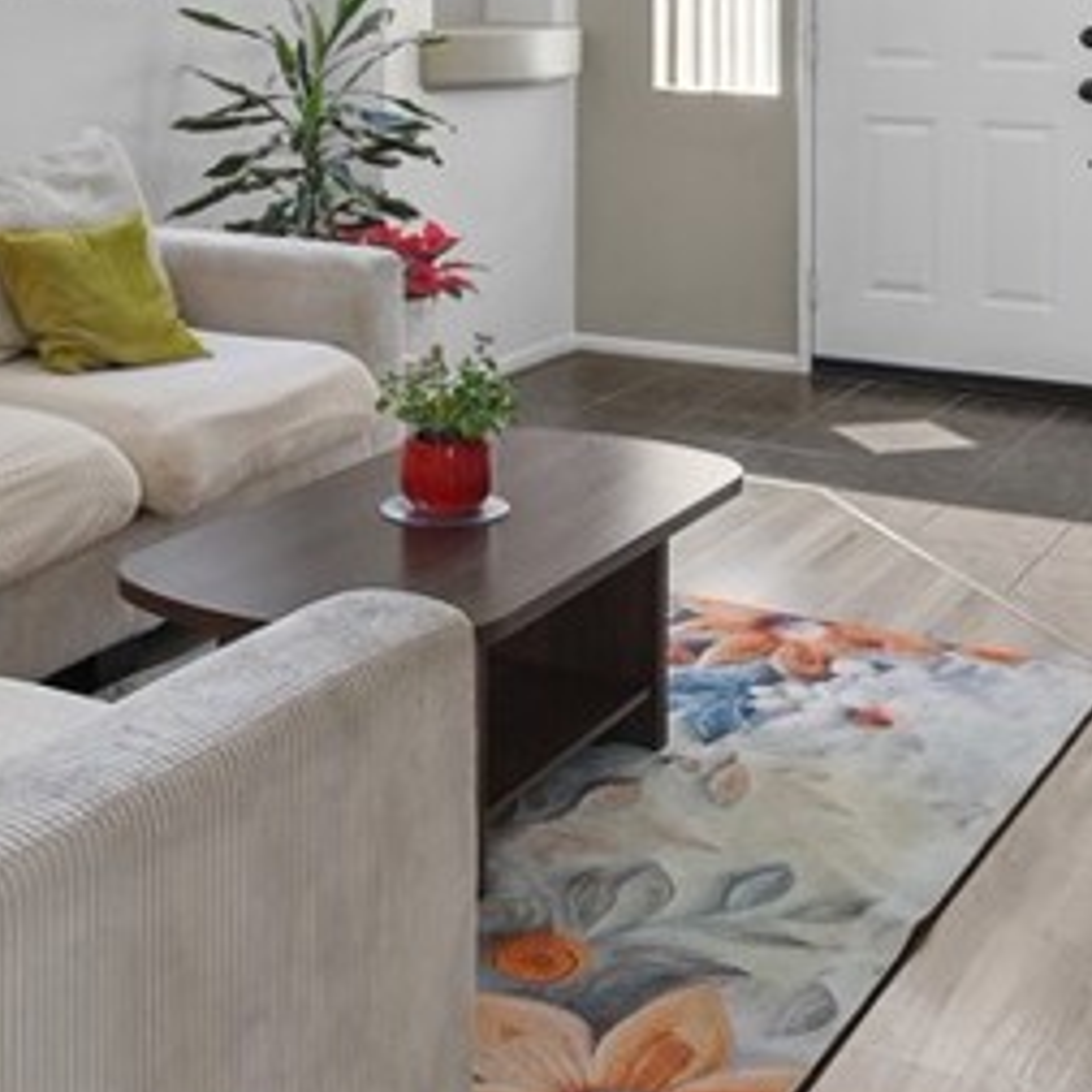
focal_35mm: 55
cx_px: 479
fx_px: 1963
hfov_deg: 31.1
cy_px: -2
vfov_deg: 29.1
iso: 400
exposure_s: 1/15
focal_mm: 16
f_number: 4
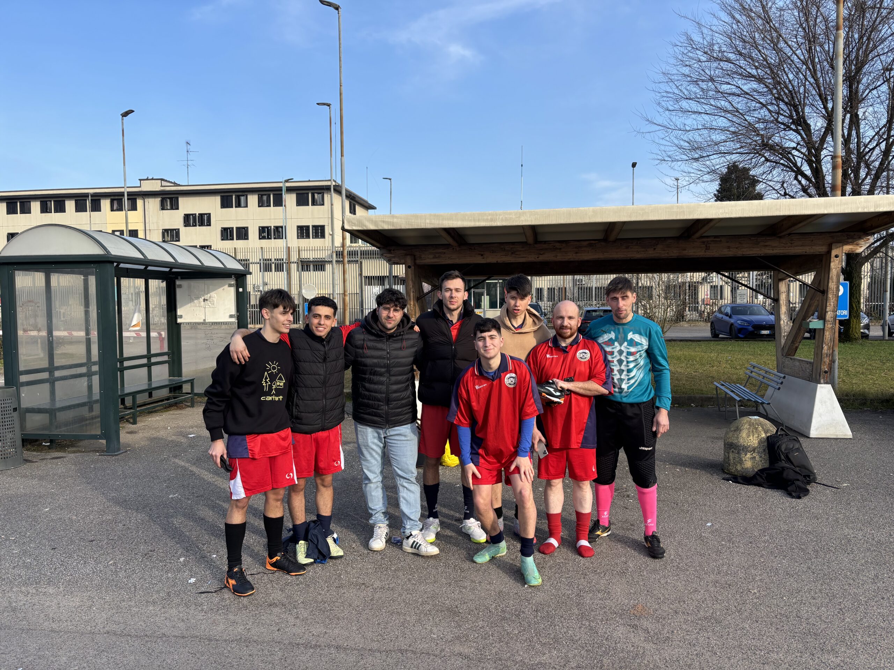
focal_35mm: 26
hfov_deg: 67.3
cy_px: 335
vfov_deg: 53.1
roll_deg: +0.3
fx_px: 671
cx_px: 447
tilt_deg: -2.8
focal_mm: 5.96
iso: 50
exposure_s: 1/1058
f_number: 1.6
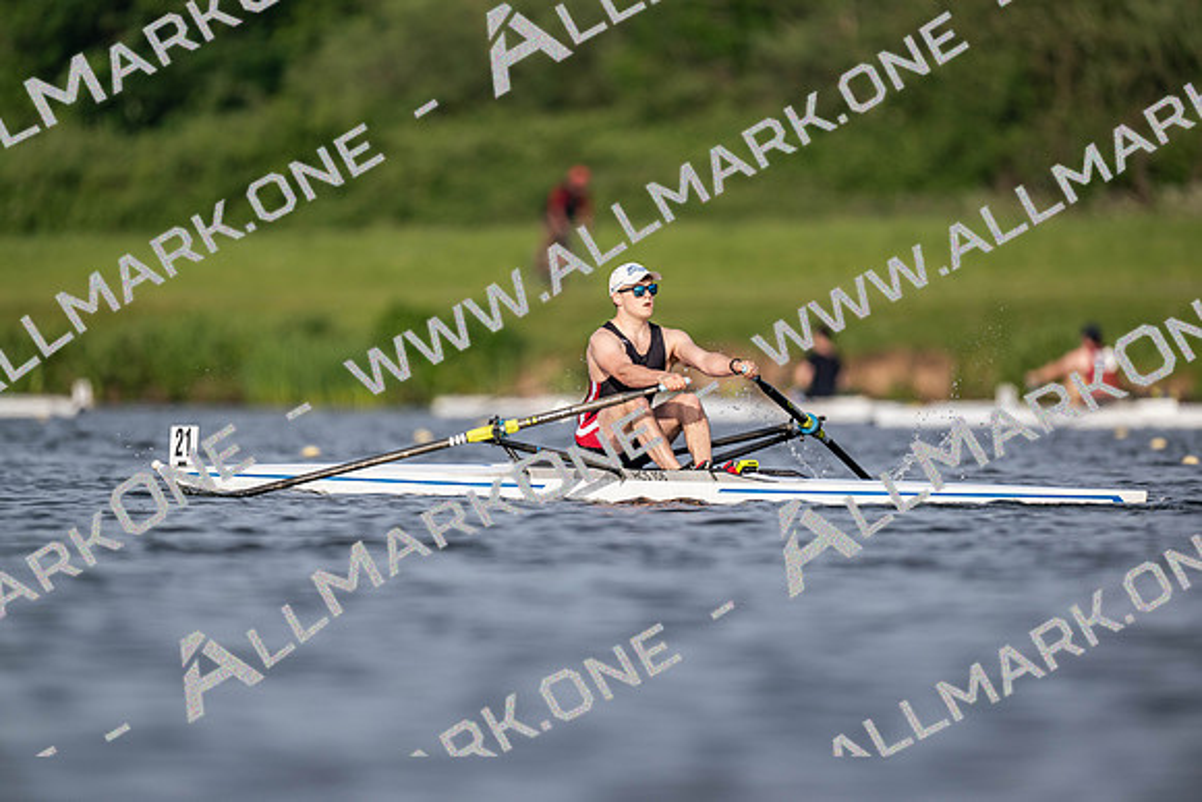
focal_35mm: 600
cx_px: 601
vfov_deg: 2.3
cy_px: 401
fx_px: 20037
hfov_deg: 3.4
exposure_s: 1/2500
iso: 250
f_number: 4
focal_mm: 600
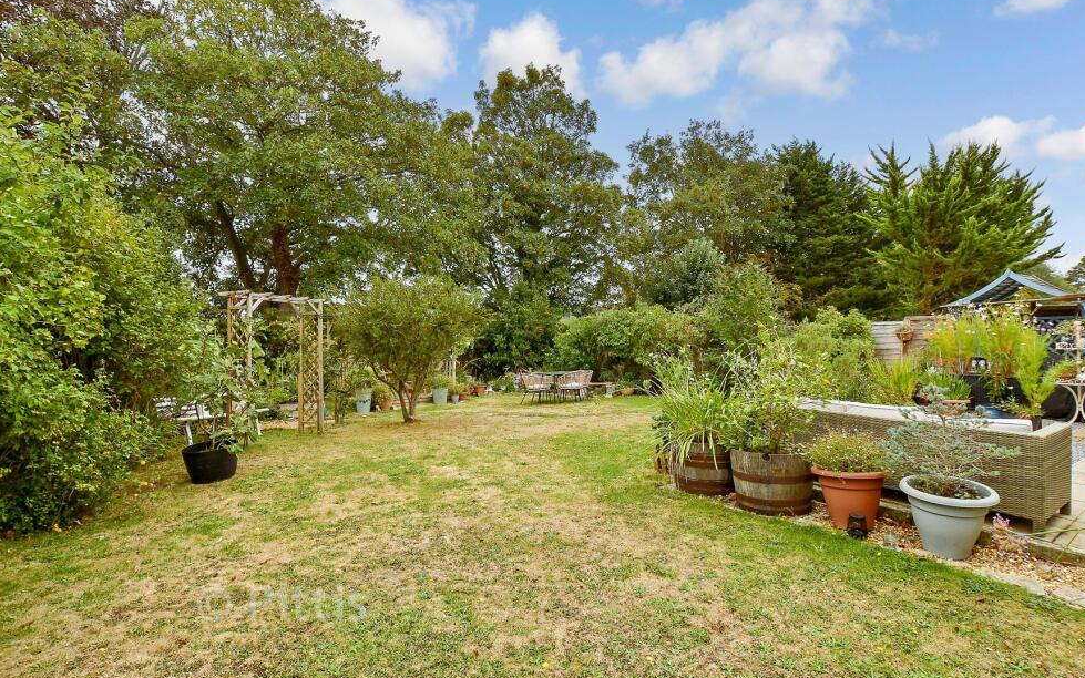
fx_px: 473
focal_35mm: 16
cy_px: 344
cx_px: 565
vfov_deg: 71.3
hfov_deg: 97.8
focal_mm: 10
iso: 160
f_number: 8
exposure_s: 1/200
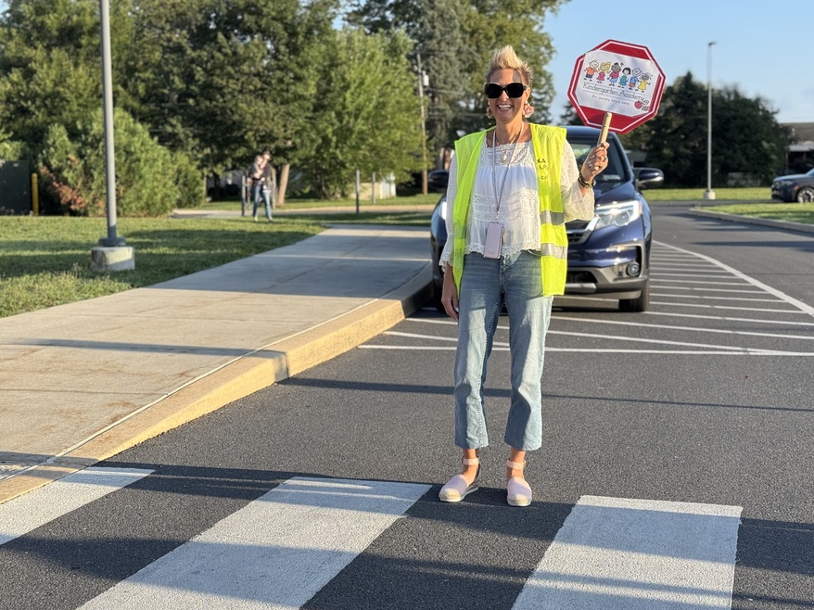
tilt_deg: -3.2
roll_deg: +0.7
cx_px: 439
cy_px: 266
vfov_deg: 26.1
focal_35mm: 56
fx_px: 1316
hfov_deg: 34.3
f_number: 1.78
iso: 64
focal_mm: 6.76
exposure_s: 1/1681
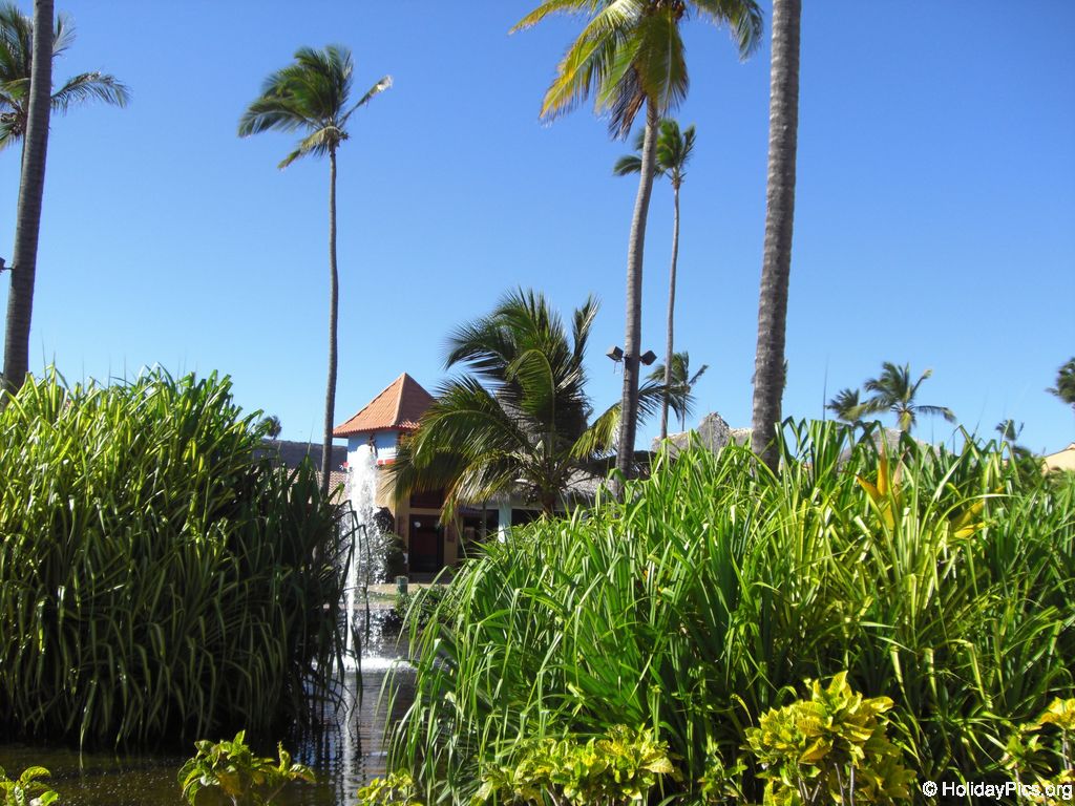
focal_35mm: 38
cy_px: 403
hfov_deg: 49.0
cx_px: 538
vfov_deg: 37.7
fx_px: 1180
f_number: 2.7
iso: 64
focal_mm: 6.2
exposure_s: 1/800
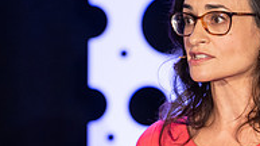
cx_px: 236
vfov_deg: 1.7
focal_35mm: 711
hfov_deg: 3.0
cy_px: 142
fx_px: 4896
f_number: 4.5
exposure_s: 1/200
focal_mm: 200
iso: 1000
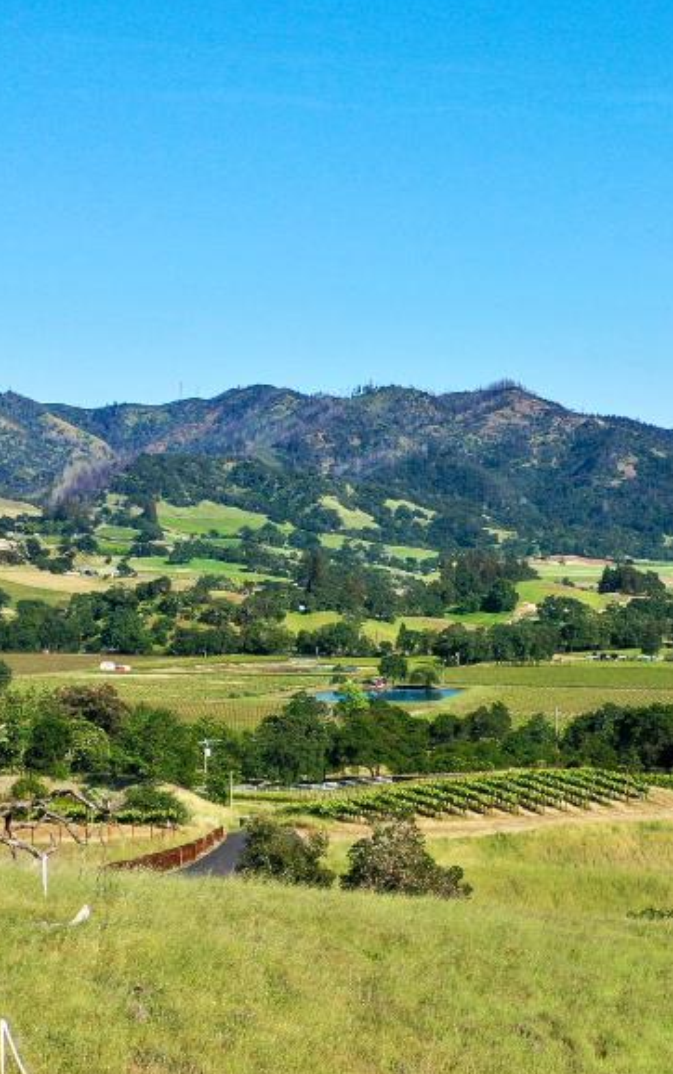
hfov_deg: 17.4
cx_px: 610
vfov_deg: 27.2
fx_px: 2168
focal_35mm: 74
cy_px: 883
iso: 100
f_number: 2.8
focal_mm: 10.26
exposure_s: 1/2000
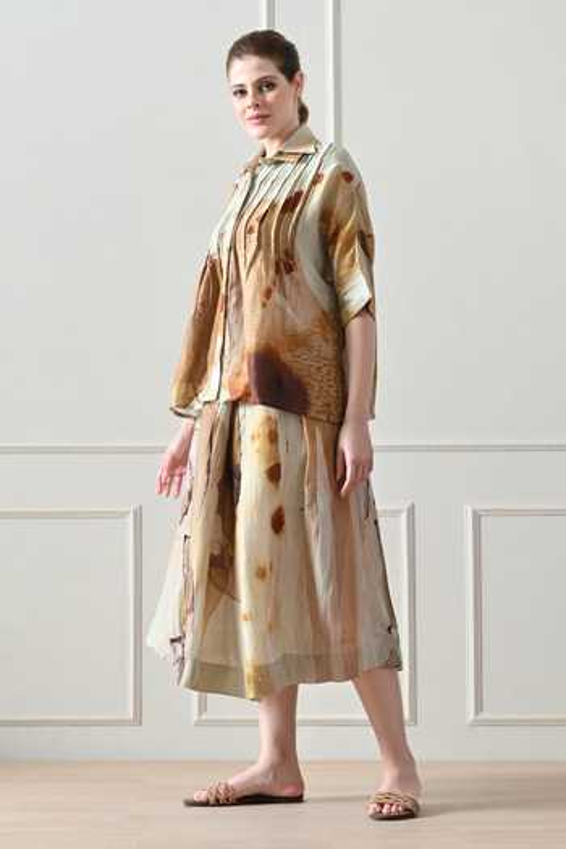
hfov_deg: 18.2
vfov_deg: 27.0
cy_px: 424
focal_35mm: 75
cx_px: 283
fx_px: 1769
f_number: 7.1
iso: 250
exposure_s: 1/160
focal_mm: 75
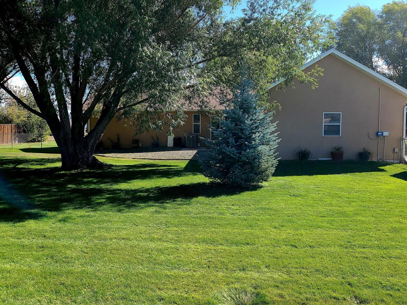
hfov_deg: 58.2
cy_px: 150
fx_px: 364
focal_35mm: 31
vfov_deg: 45.4
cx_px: 183
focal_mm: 5.4
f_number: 1.8
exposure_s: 1/1000
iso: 40
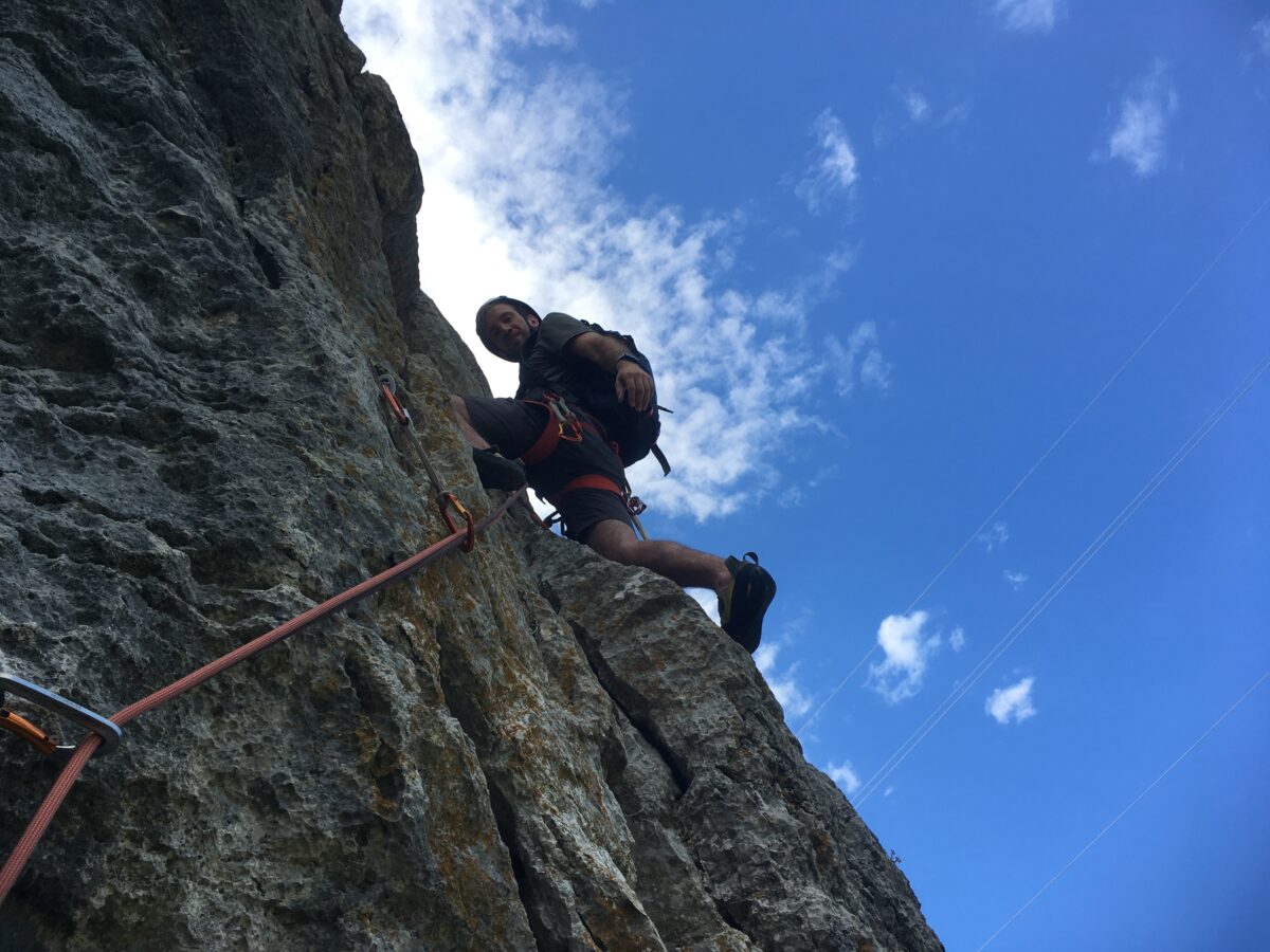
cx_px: 635
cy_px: 476
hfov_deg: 61.7
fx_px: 1064
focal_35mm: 29
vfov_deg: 48.2
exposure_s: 1/693
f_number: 2.2
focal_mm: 4.15
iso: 25
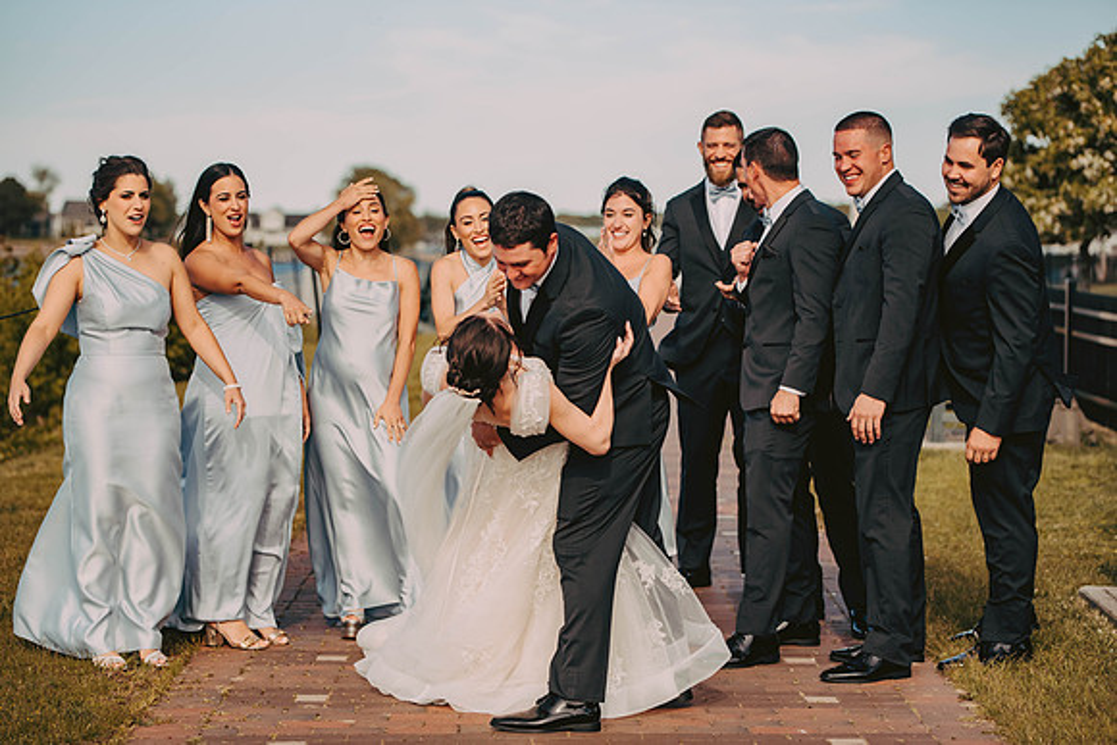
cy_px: 372
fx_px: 2545
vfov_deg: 16.7
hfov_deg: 24.8
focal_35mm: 82
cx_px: 558
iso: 500
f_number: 2.8
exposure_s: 1/4000
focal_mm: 82
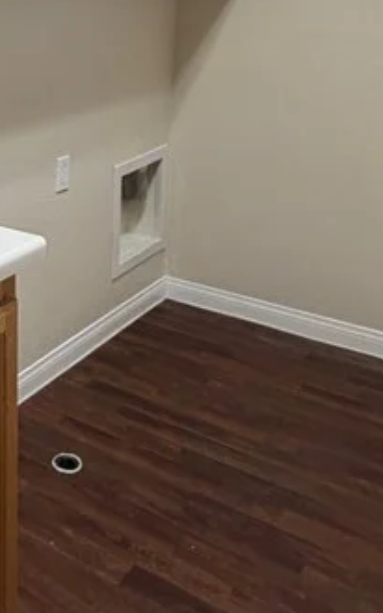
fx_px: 769
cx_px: -50
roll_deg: +1.2
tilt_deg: -8.7
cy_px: 113
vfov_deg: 41.4
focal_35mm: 46
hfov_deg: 25.7
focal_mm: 2.22
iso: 200
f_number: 2.2
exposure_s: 1/120
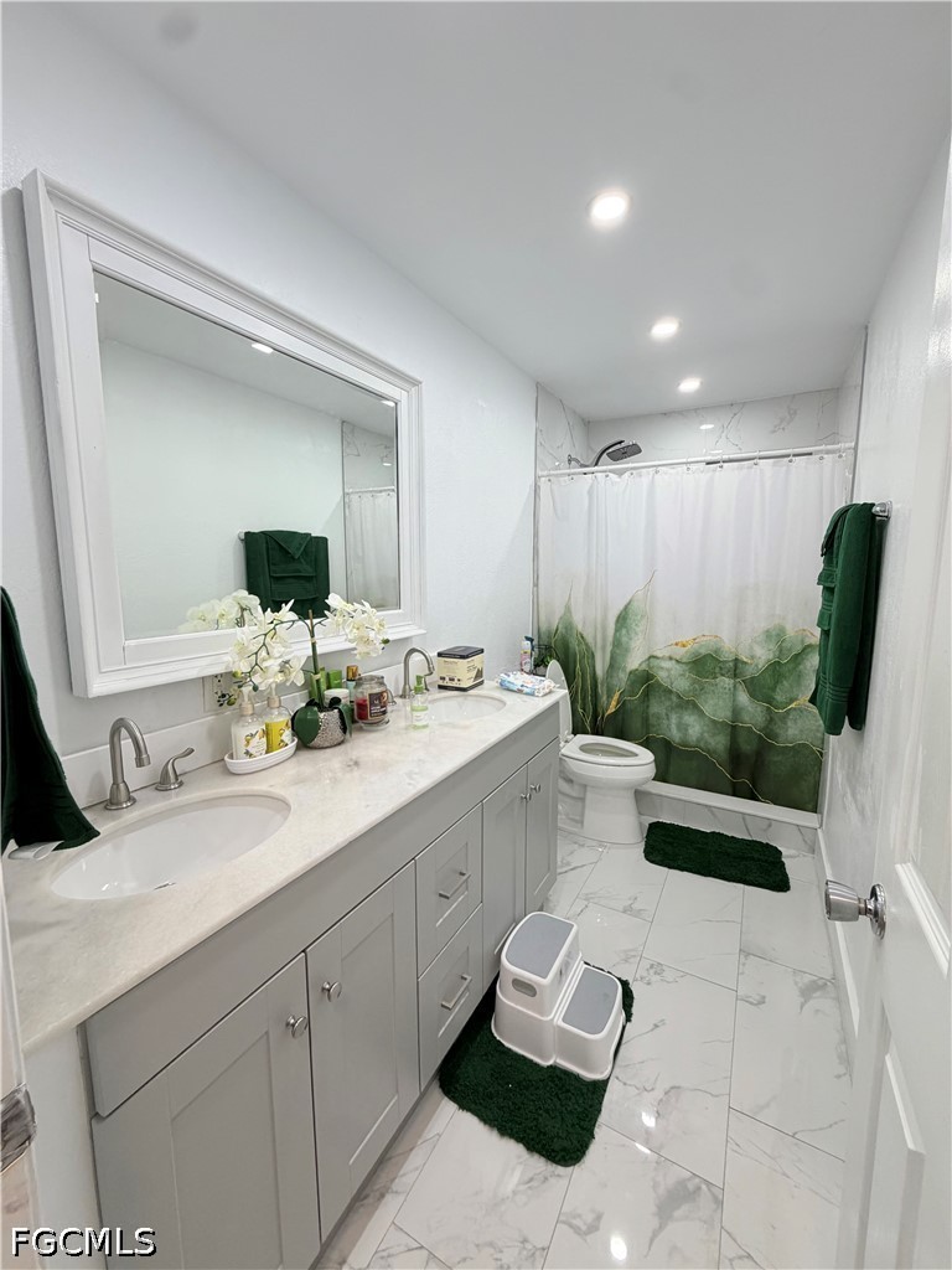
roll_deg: -0.1
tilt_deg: -8.3
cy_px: 635
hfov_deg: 85.7
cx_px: 476
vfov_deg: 102.1
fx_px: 513
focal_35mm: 14
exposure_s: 1/120
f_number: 2.2
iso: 200
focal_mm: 2.22
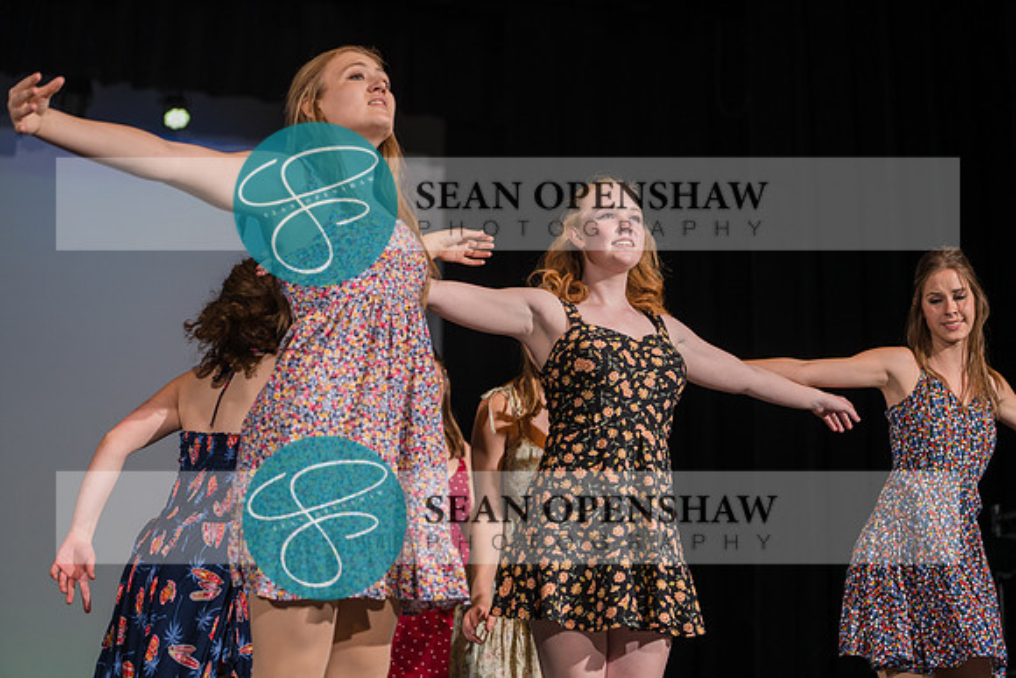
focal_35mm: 70
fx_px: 1976
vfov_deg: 19.5
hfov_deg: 28.8
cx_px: 508
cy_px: 339
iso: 500
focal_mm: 70
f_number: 2.8
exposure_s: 1/500
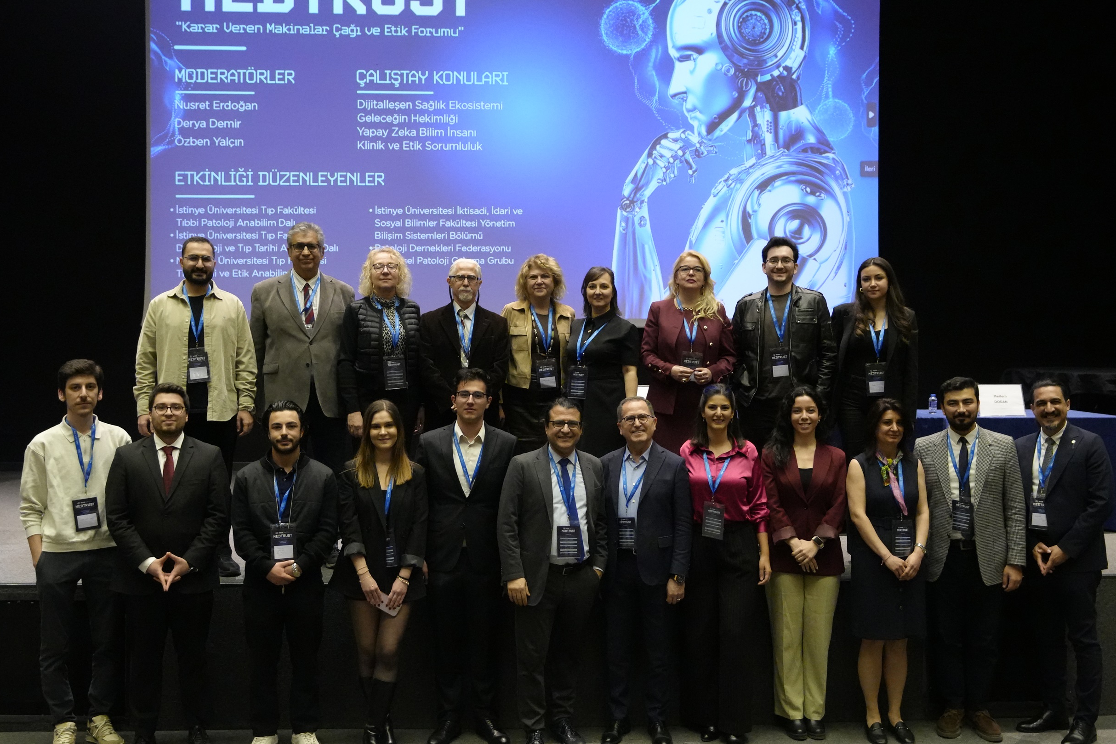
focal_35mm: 36
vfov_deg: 37.3
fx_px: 1101
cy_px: 380
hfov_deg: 53.8
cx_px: 556
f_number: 2.8
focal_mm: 23
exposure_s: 1/160
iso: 6400
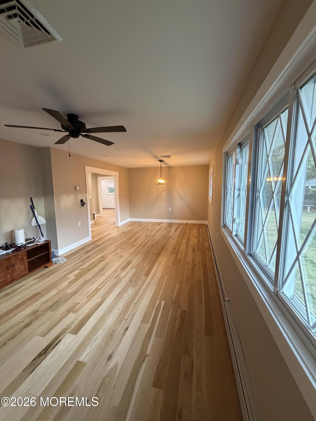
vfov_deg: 102.1
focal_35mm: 14
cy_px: 210
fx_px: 170
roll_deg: +0.7
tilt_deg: -7.6
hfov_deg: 85.7
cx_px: 158
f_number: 2.2
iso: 500
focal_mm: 2.22
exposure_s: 1/60
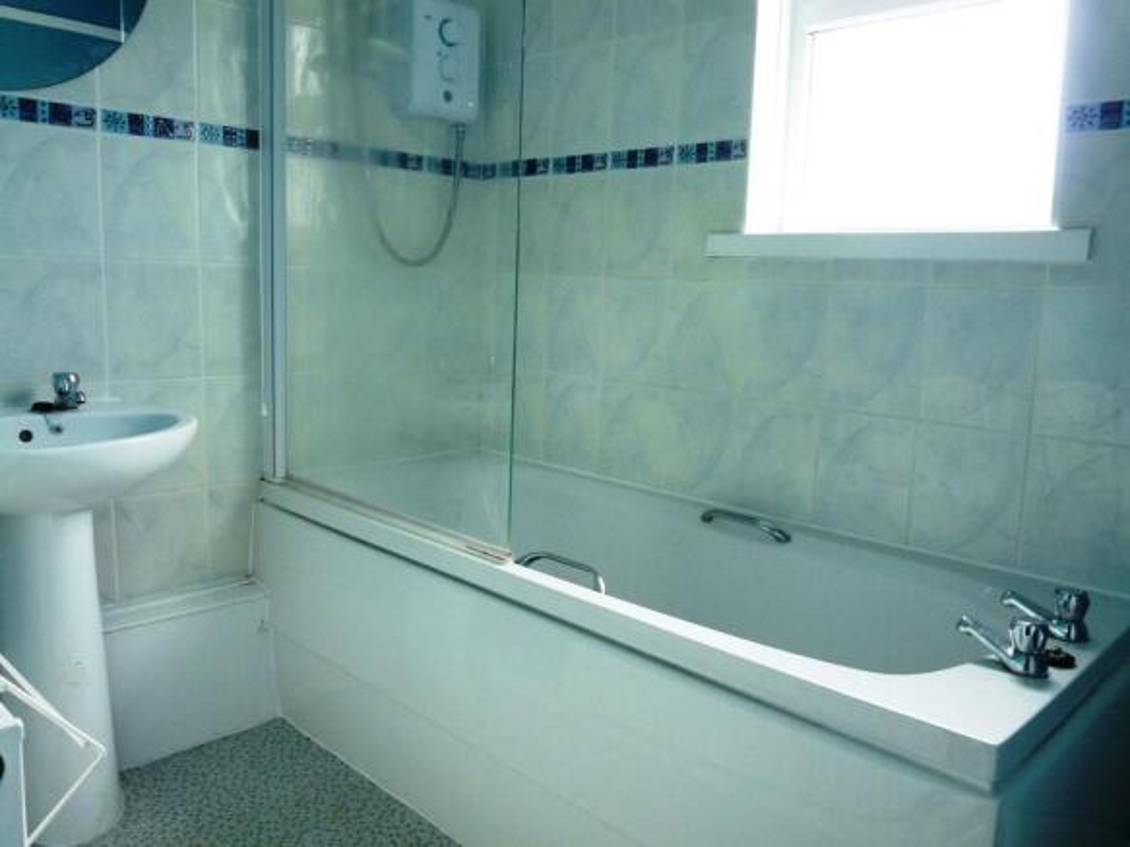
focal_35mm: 27
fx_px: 881
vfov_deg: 51.3
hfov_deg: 65.3
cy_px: 424
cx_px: 565
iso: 400
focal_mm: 4.8
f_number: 2.8
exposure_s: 1/30
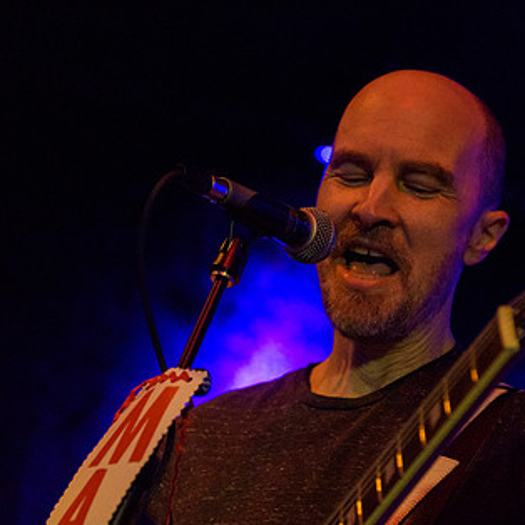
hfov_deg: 15.8
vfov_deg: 15.8
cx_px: 326
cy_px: 317
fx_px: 1887
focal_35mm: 110
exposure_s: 1/125
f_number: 3.2
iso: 3200
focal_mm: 70
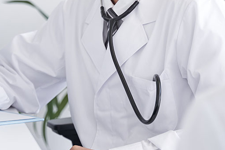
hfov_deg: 15.1
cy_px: 2
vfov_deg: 10.0
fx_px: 850
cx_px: 131
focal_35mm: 136
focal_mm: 58
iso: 500
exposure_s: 1/100
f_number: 2.8
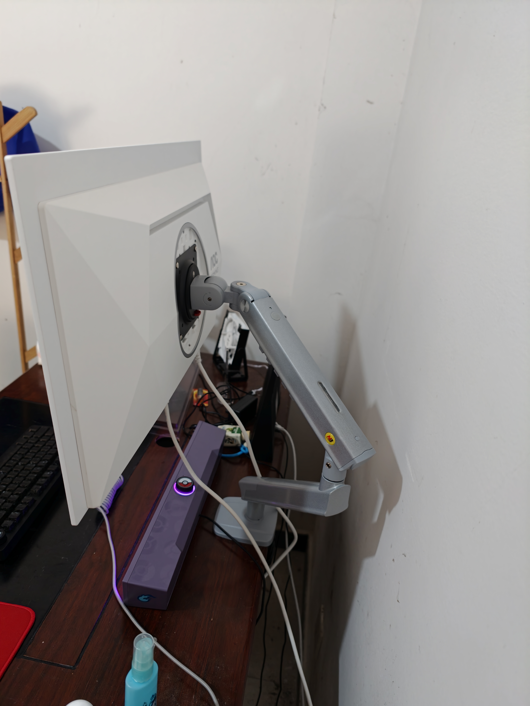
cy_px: 353
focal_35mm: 23
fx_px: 469
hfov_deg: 58.9
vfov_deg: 73.9
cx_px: 265
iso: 640
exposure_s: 1/50
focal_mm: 7.73
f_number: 1.5
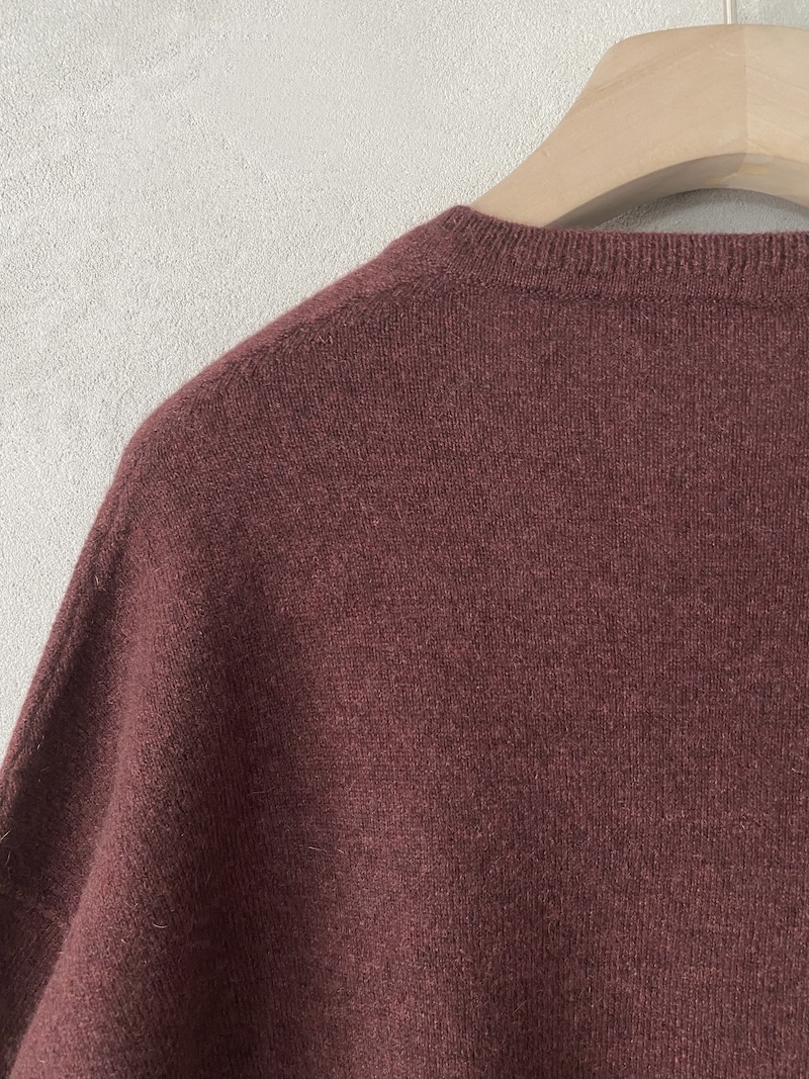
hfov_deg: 53.1
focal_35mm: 26
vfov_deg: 67.3
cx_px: 404
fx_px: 810
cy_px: 540
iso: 125
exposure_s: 1/79
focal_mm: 4.25
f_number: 1.8
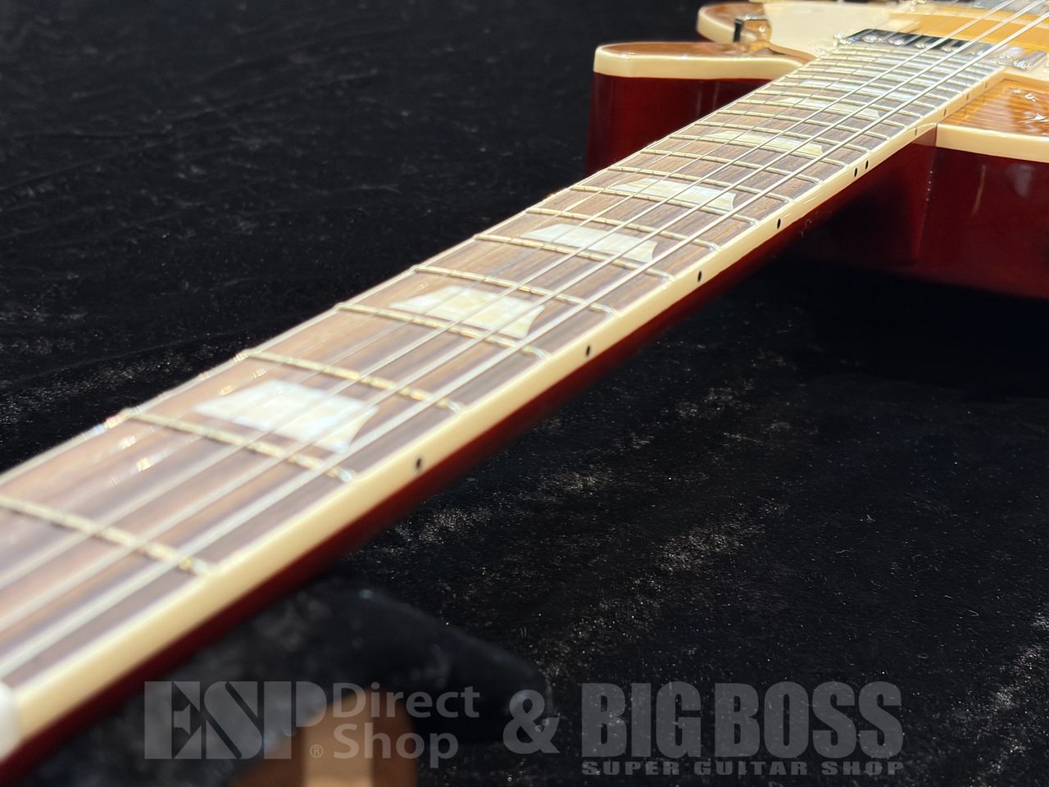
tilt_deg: -23.3
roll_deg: -2.3
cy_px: 394
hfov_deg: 36.8
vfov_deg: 28.0
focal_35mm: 52
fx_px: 1576
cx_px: 524
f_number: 1.6
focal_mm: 5.96
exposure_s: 1/40
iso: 125
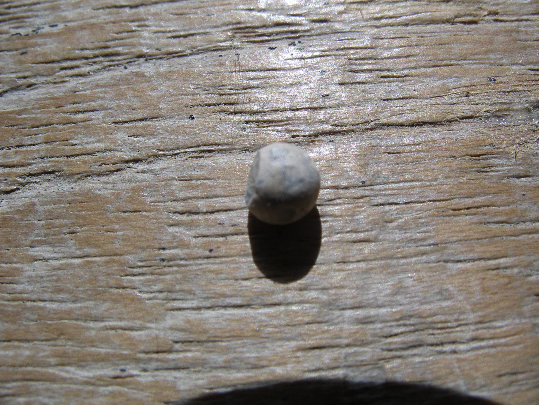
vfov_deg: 38.7
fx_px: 576
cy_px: 202
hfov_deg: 50.1
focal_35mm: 37
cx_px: 270
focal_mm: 7.8
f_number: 6.5
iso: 80
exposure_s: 1/320
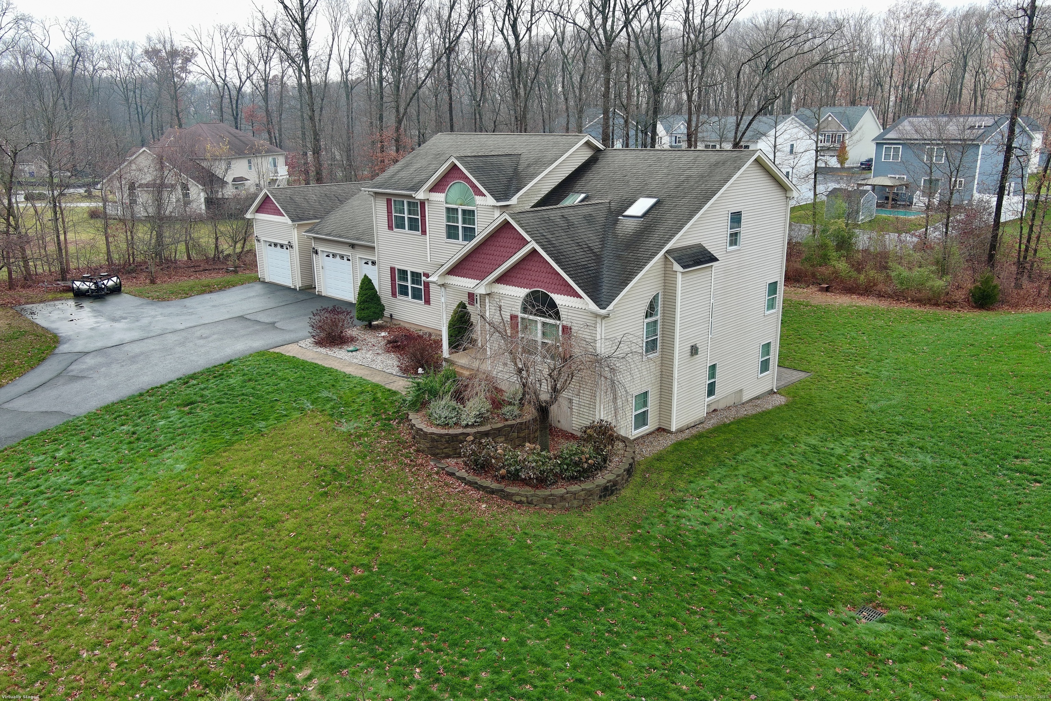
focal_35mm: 29
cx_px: 526
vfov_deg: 45.0
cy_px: 350
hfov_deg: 63.7
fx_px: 847
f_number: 2.8
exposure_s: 1/268
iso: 100
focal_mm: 10.57
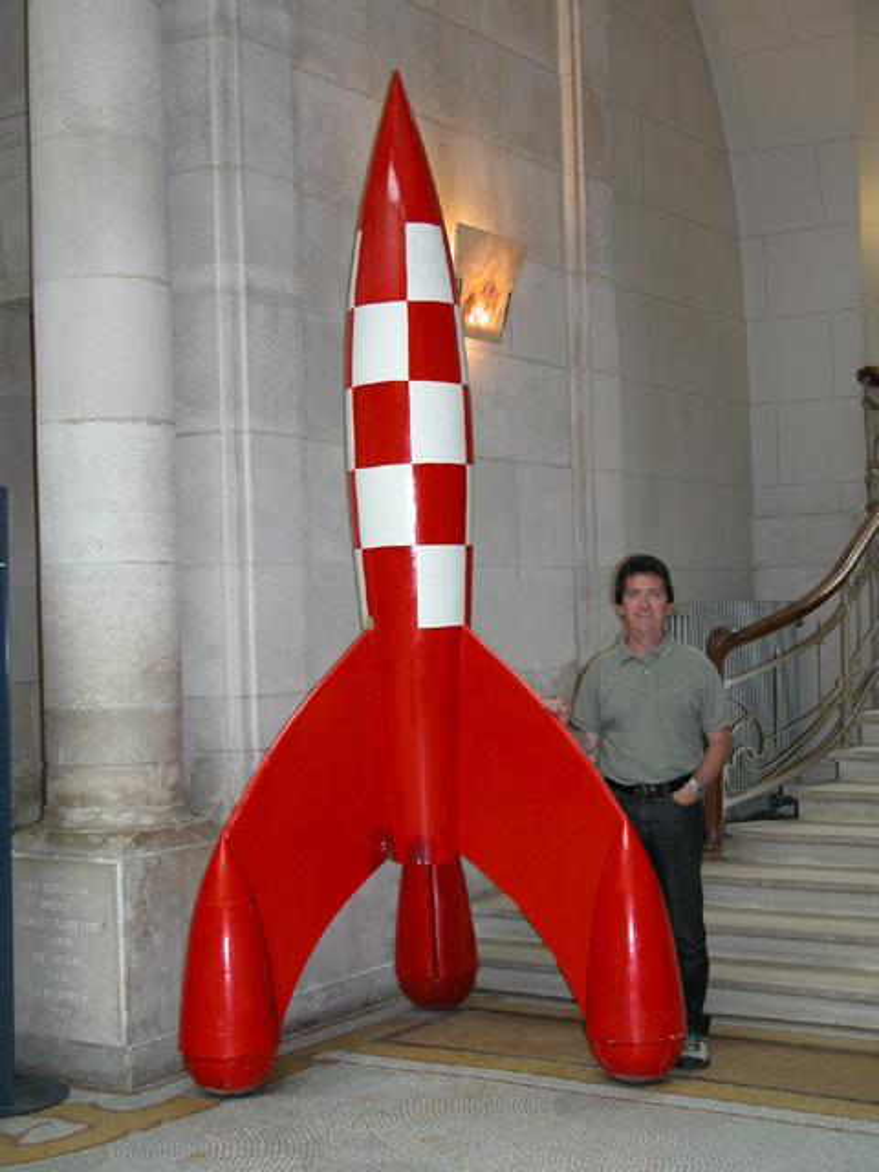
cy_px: 586
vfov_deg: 36.2
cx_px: 440
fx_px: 1794
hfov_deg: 27.5
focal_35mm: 53
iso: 200
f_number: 3.1
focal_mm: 13.7
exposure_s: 1/60
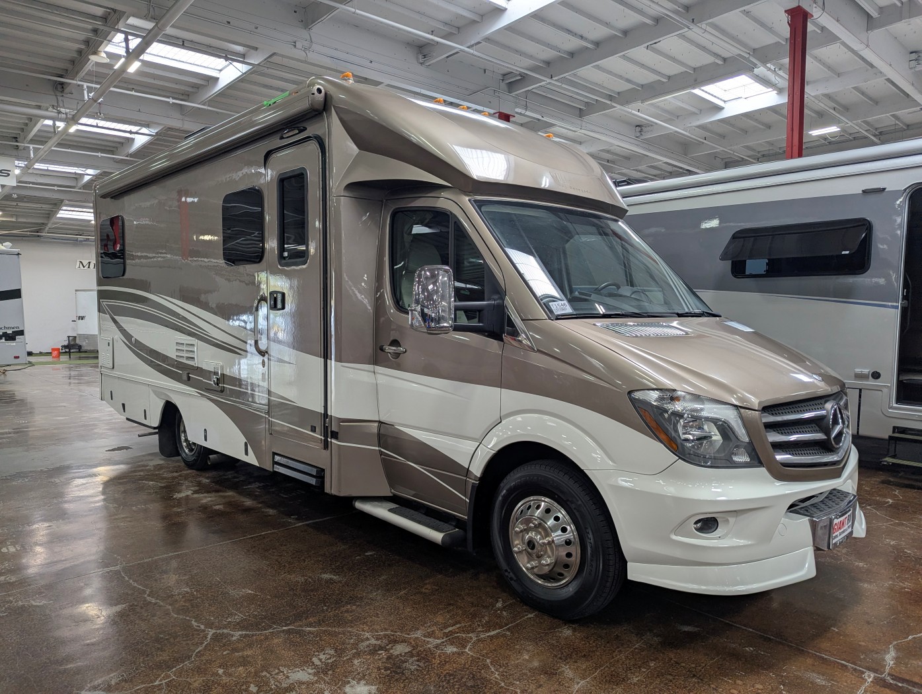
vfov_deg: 56.9
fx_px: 640
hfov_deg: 71.5
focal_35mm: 24
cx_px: 461
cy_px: 347
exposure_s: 1/115
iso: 48
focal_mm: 6.81
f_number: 1.85
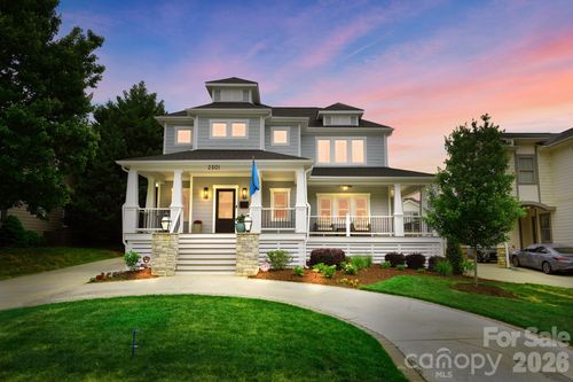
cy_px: 191
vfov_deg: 47.9
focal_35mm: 27
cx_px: 286
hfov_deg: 67.4
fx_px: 430
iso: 64
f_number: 10
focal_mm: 27
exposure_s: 1/80
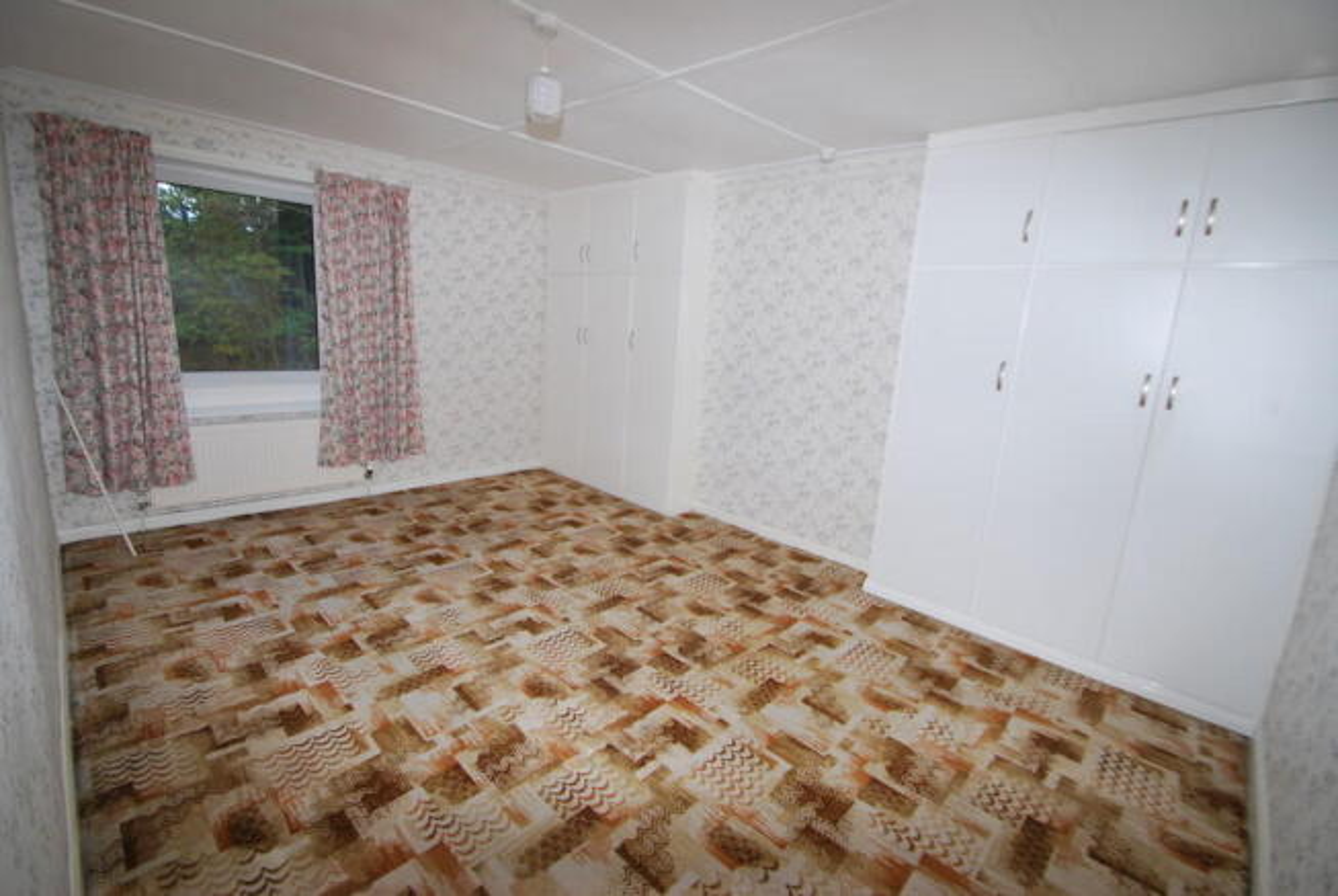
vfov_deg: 77.5
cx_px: 669
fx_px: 558
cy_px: 448
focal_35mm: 15
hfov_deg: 100.3
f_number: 4
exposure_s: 1/60
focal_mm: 10
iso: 200
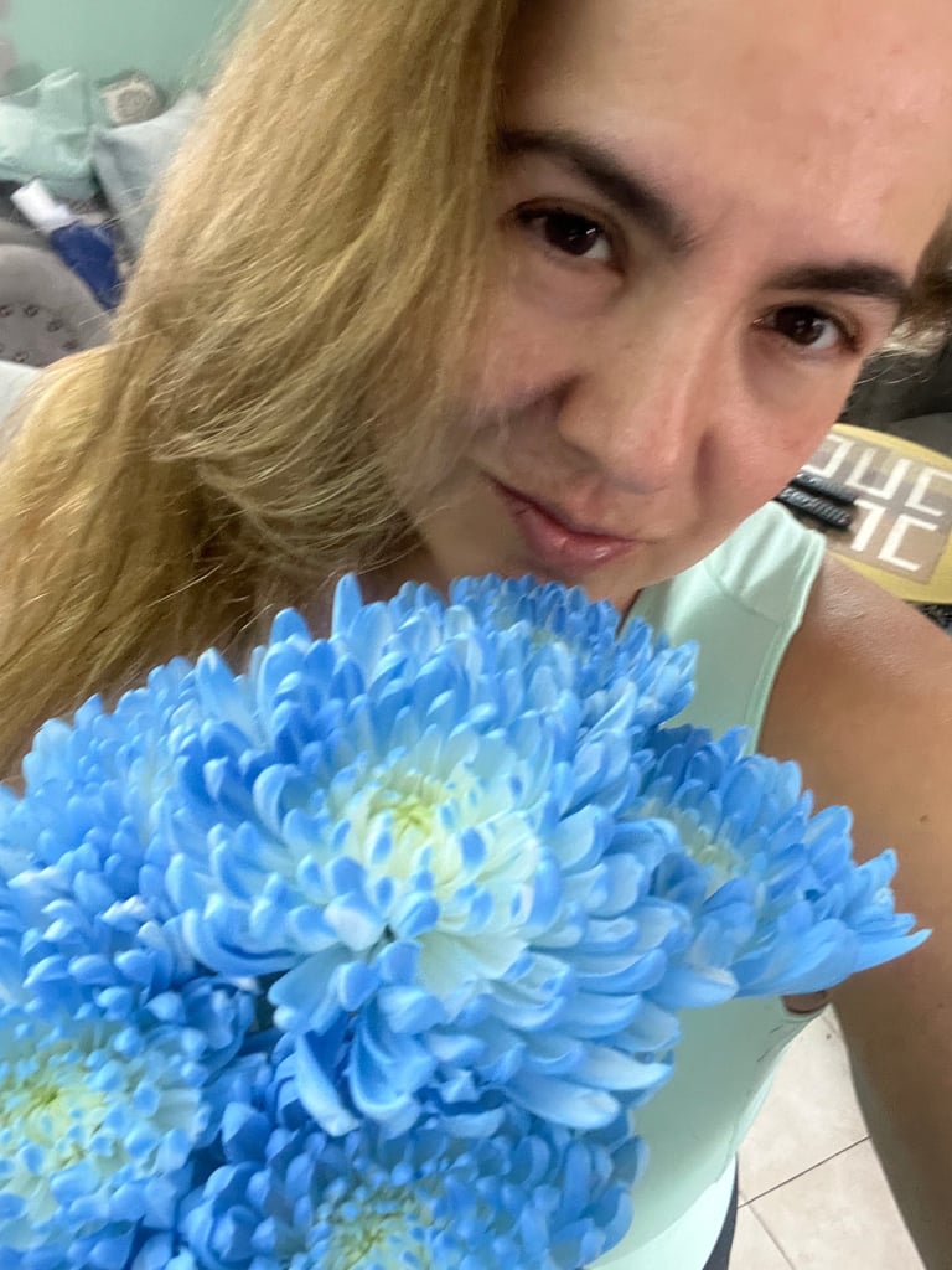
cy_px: 635
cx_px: 476
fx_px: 1100
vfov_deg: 60.0
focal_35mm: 30
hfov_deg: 46.8
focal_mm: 2.71
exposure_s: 1/32
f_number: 2.2
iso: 400
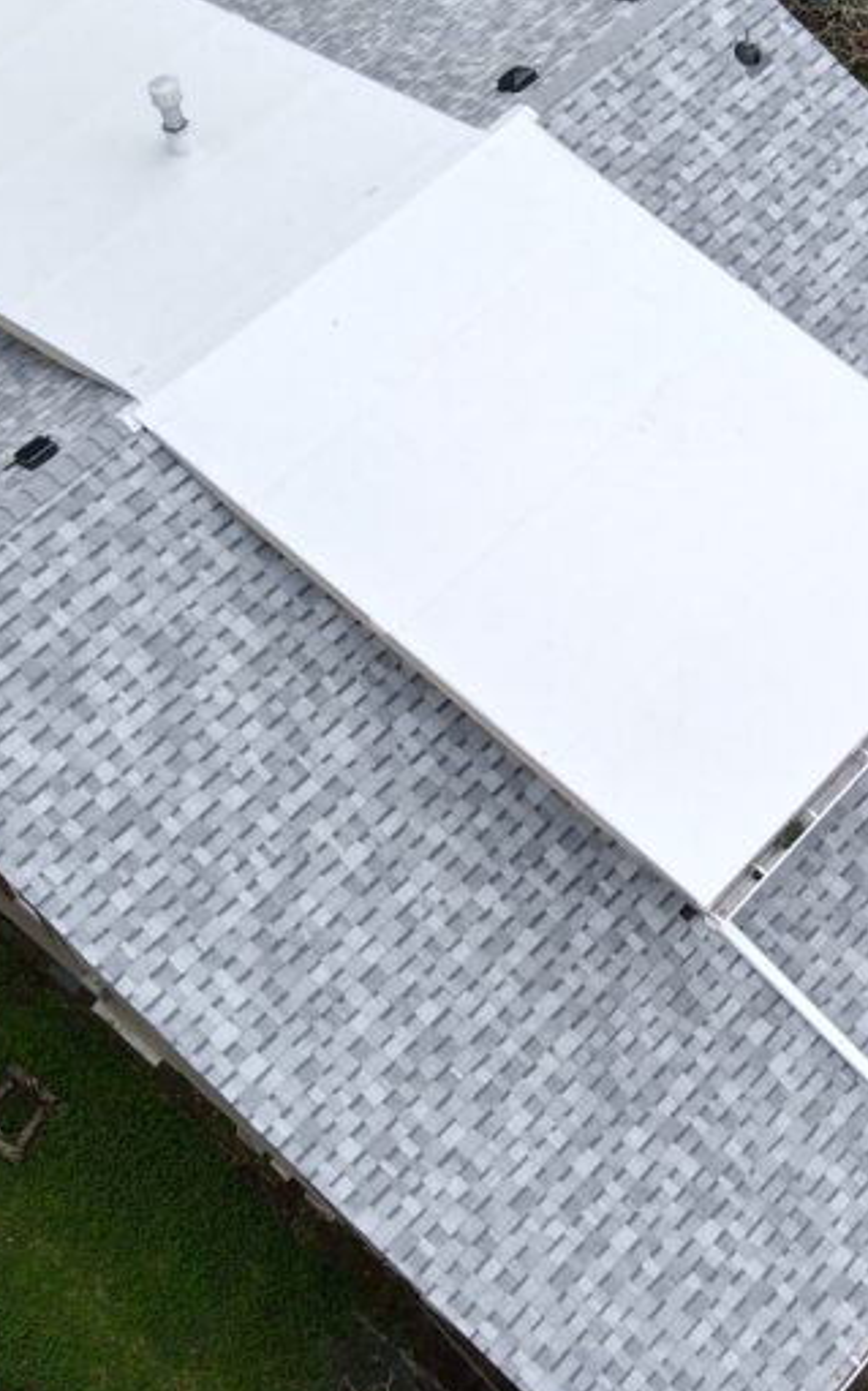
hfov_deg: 25.0
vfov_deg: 39.6
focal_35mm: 51
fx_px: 1932
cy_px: 683
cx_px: 656
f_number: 2.8
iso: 100
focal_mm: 4.5
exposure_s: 1/160
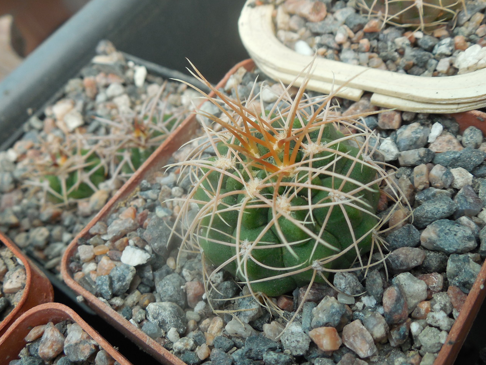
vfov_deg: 36.7
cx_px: 215
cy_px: 148
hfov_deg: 47.8
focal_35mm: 39
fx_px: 548
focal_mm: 5.6
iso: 125
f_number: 3.6
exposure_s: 1/400
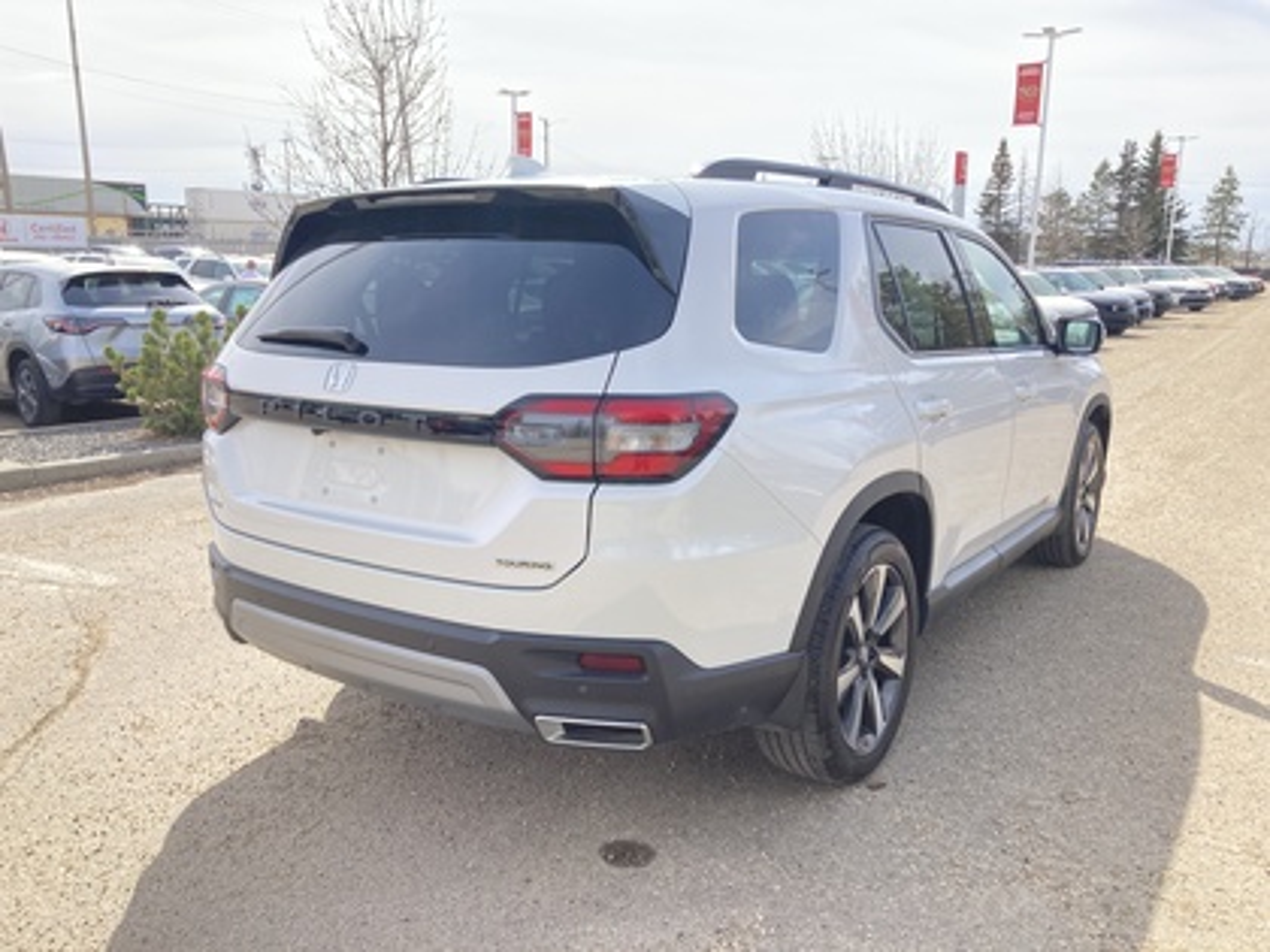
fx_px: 1027
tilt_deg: -11.6
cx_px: 635
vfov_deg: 49.7
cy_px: 476
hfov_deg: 63.4
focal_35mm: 28
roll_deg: -1.3
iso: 20
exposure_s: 1/906
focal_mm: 3.99
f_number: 1.8
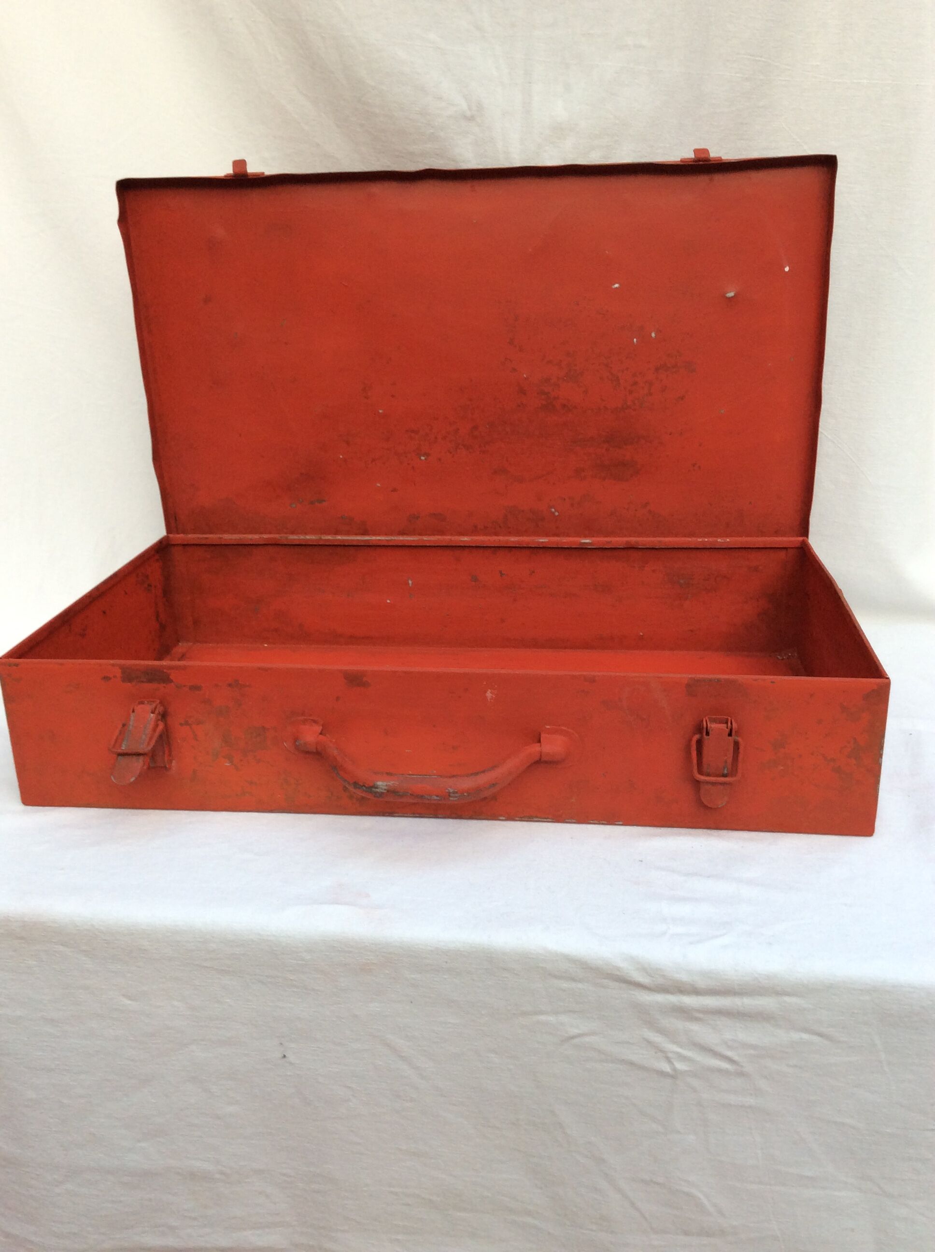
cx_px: 468
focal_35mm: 32
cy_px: 626
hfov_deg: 44.1
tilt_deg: -21.1
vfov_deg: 56.9
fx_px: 1156
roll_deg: +2.5
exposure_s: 1/100
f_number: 2.4
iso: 40
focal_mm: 3.3
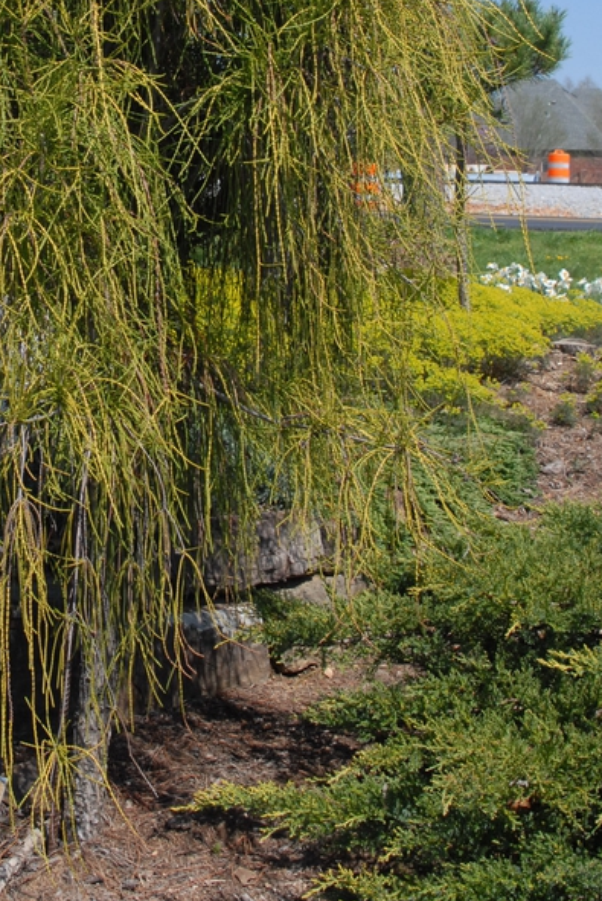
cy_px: 177
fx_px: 1953
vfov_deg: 25.5
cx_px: 123
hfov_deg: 17.4
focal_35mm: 78
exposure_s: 1/350
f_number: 10
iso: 400
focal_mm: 30
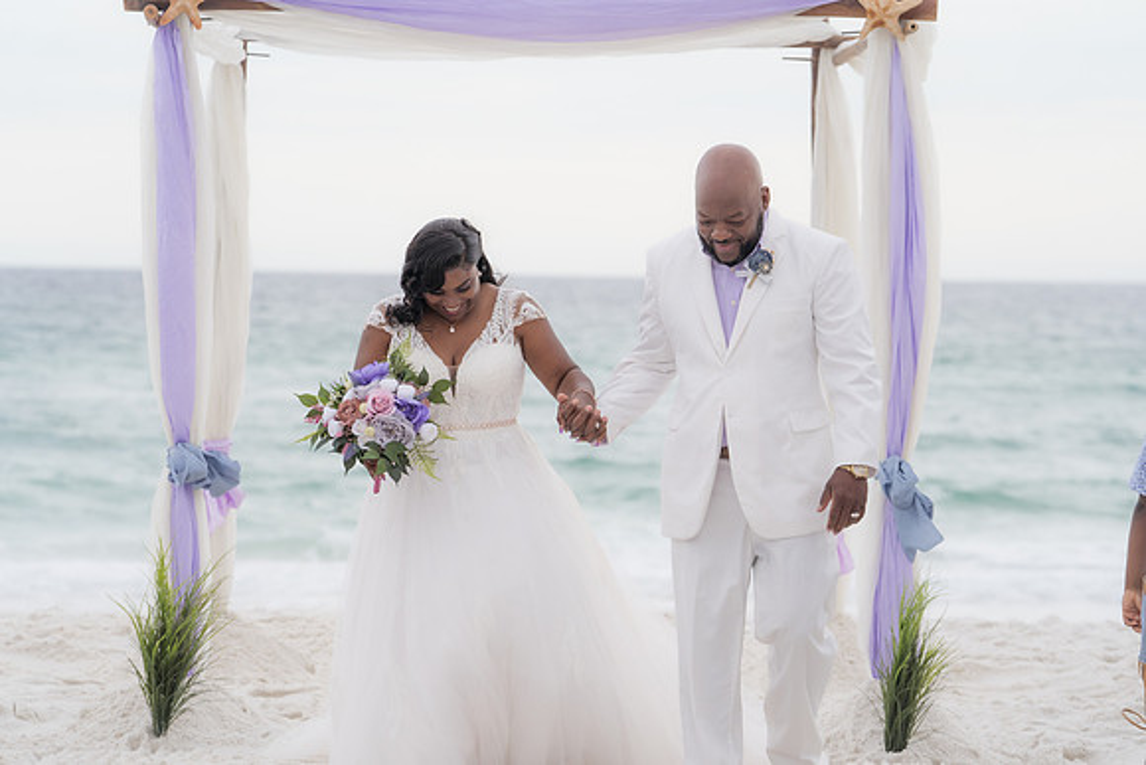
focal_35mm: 162
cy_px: 382
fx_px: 5158
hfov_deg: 12.7
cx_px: 573
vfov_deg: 8.5
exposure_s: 1/400
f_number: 6.3
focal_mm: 162
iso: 640
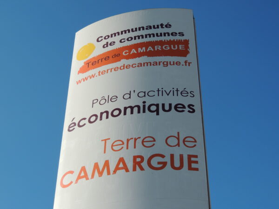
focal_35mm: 70
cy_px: 104
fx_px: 564
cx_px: 140
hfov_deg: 27.8
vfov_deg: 21.0
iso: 100
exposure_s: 1/1000
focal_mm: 12.4
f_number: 3.9
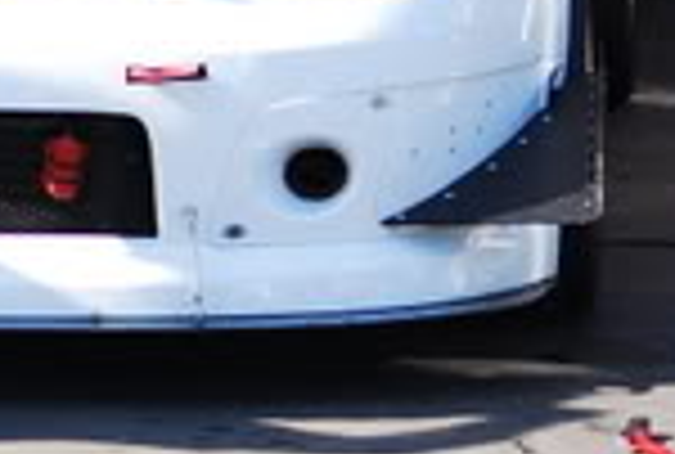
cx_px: -128
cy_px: -112
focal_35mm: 447
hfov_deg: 4.6
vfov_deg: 3.1
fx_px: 8406
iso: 100
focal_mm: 70
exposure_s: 1/250
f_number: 4
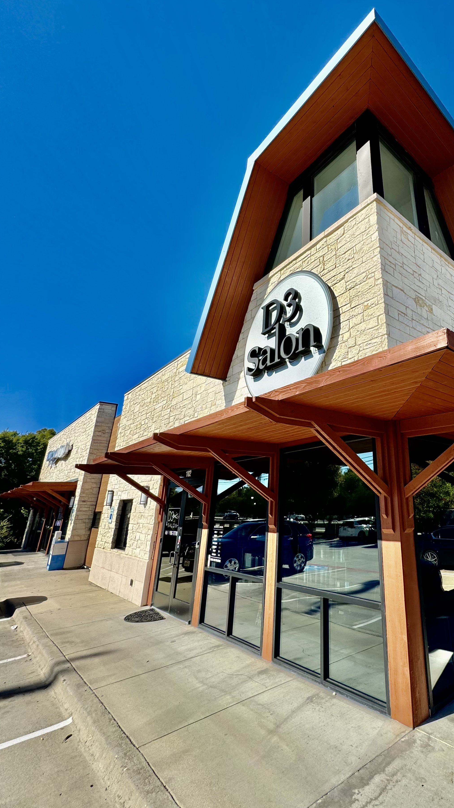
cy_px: 369
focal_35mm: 17
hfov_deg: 61.0
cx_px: 331
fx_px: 364
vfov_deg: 95.7
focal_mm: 2.22
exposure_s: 1/1637
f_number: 2.2
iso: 40
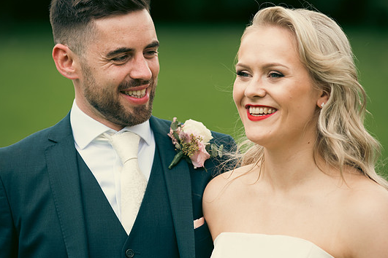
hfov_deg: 10.2
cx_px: 179
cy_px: 122
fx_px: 2177
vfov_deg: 6.8
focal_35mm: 202
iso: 160
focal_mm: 185
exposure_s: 1/320
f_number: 3.5
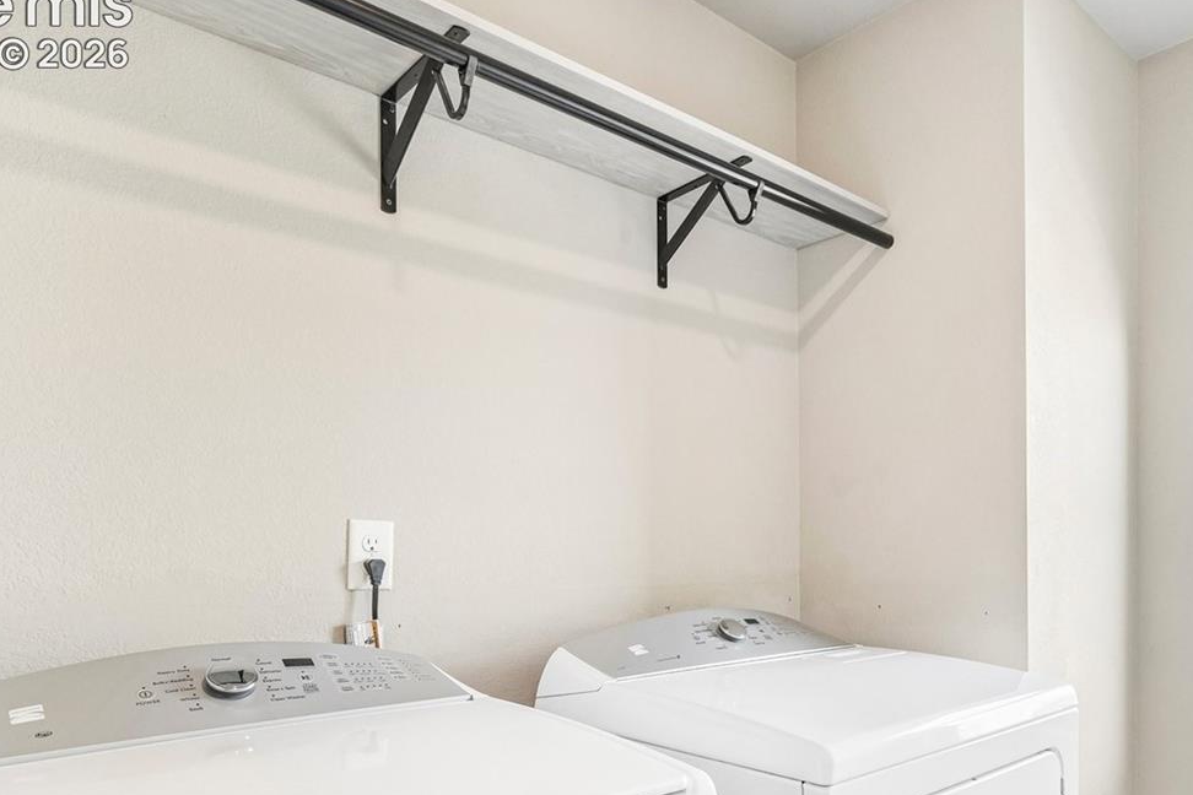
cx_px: 747
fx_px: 828
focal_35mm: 25
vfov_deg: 49.9
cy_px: 559
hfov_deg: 70.3
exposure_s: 1/8
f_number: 8
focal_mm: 10
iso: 800
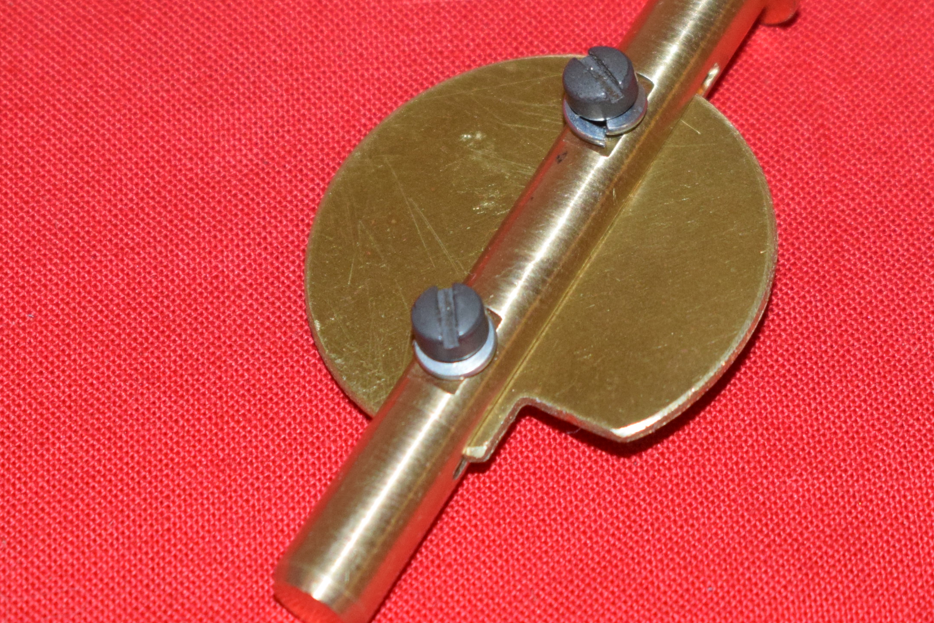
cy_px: 260
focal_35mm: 171
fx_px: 4438
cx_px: 529
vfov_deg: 8.0
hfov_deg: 12.0
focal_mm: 55
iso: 1250
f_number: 5.6
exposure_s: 1/200
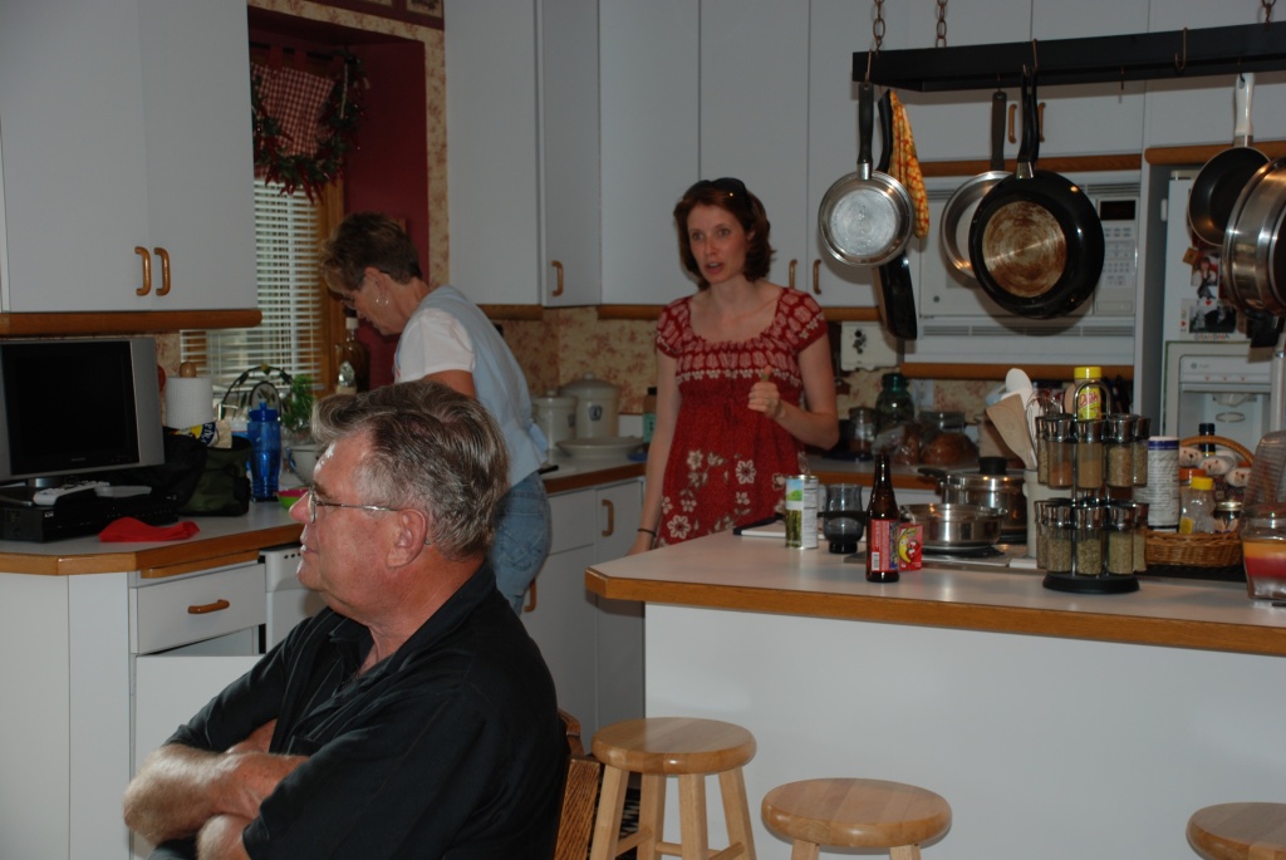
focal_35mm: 57
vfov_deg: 23.8
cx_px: 643
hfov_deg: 35.0
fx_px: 2038
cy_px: 430
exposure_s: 1/60
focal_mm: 38
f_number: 4.5
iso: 200
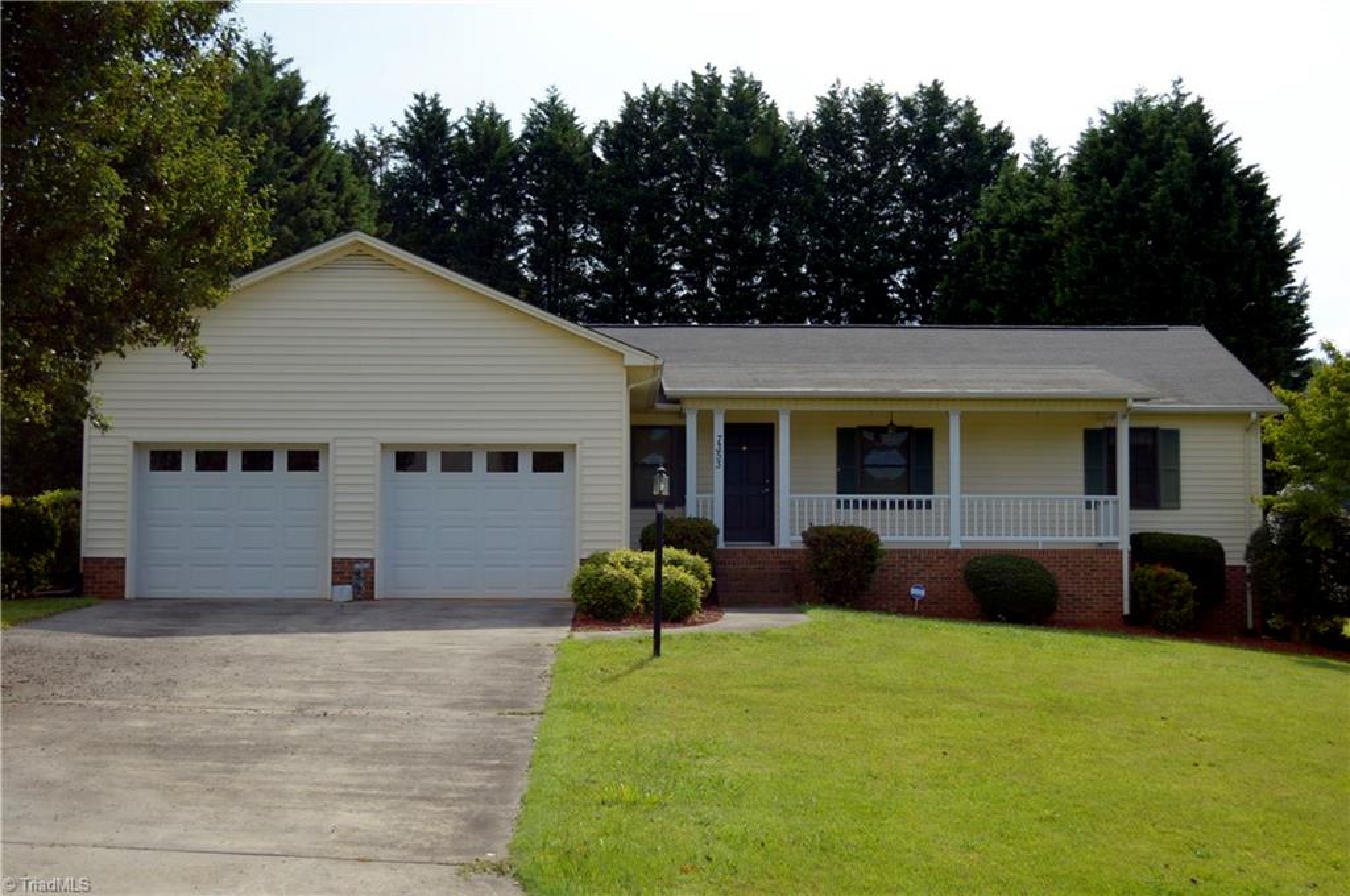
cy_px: 448
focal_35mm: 48
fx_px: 1798
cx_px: 675
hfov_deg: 41.2
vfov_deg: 28.0
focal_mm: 32
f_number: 4.8
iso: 100
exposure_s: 1/640
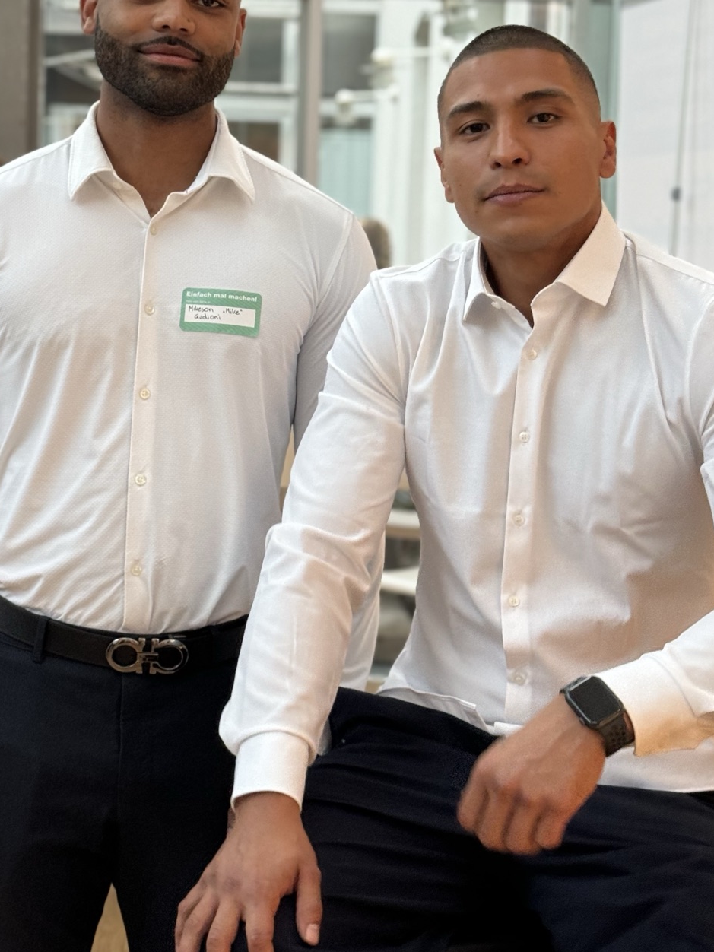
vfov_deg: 28.0
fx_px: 1898
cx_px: 262
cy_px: 332
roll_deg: -1.8
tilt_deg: -2.8
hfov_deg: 21.3
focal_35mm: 69
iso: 200
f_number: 1.78
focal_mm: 6.76
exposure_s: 1/50
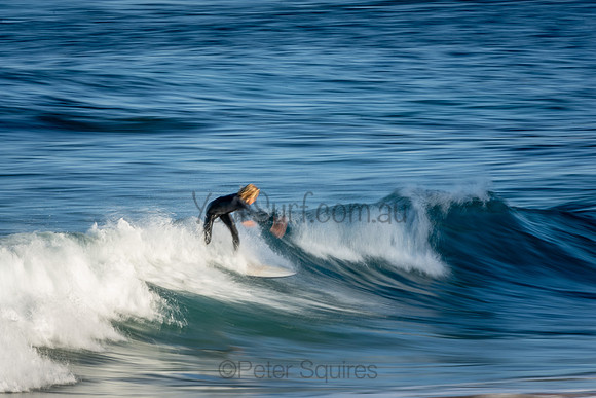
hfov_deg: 3.4
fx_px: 9935
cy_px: 199
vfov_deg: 2.3
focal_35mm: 600
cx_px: 298
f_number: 22
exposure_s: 1/20
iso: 100
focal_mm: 400
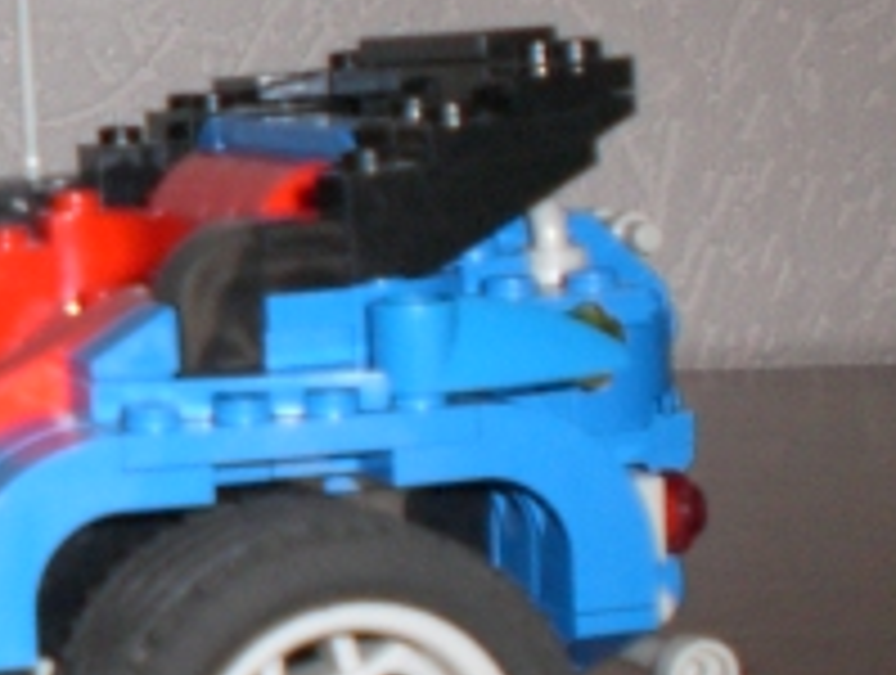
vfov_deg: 12.2
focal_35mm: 122
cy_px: 297
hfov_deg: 15.0
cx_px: -450
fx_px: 3164
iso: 200
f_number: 3.1
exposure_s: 1/60
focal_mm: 6.3
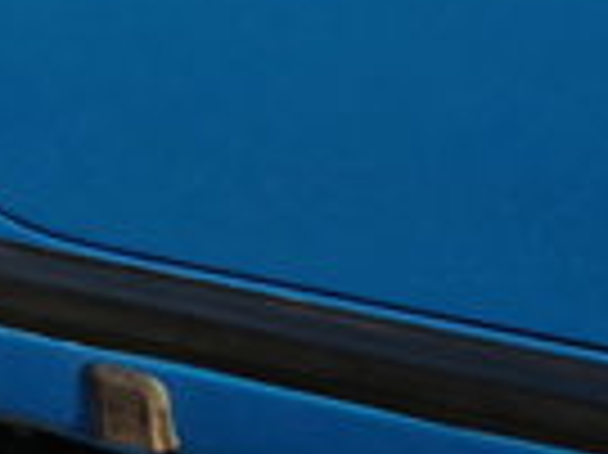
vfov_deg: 5.0
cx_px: -383
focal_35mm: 296
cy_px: -355
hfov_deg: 6.6
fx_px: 5194
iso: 50
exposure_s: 1/570
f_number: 1.6
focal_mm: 5.4
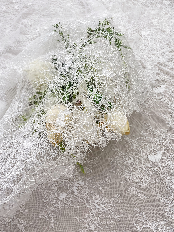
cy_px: 116
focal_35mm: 26
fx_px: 174
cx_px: 87
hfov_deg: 53.1
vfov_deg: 67.3
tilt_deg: -62.6
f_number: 1.8
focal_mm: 4.25
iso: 32
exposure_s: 1/122
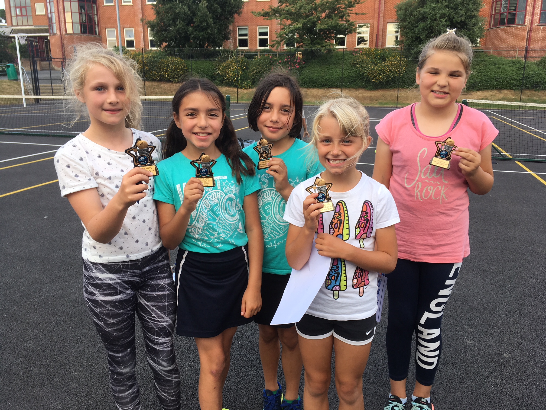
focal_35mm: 29
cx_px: 273
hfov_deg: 61.7
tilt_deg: -14.9
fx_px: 457
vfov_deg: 48.2
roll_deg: -1.2
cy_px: 205
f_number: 2.2
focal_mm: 4.15
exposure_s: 1/213
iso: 25
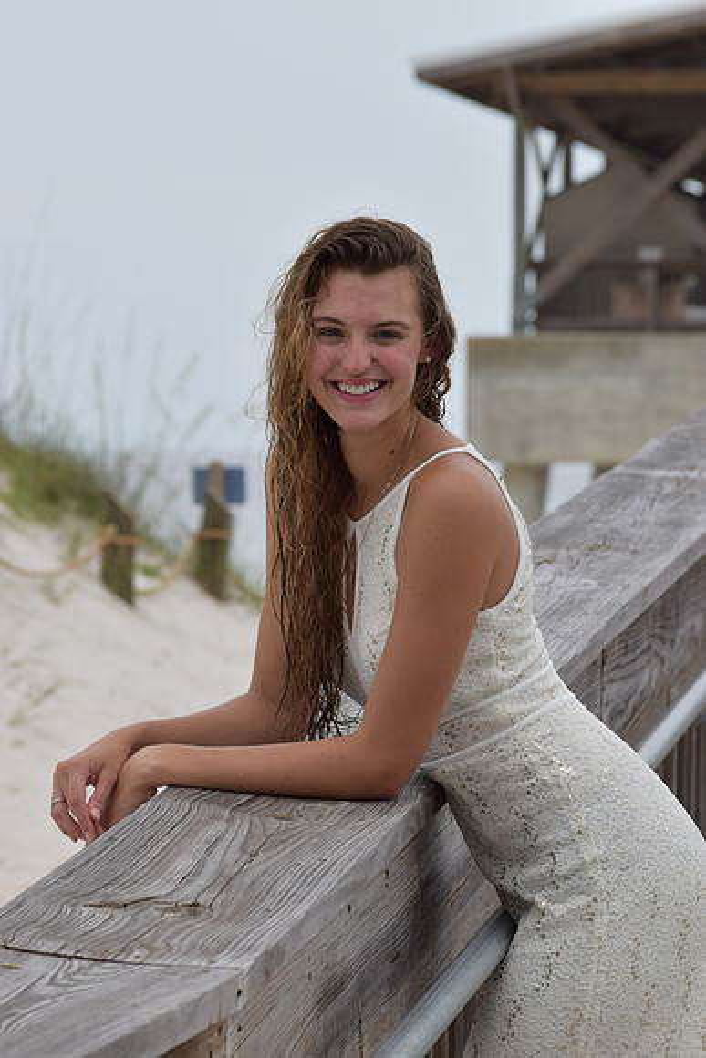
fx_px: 5512
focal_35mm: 188
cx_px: 353
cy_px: 529
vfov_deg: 11.0
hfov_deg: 7.3
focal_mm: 125
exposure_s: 1/320
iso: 200
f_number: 9
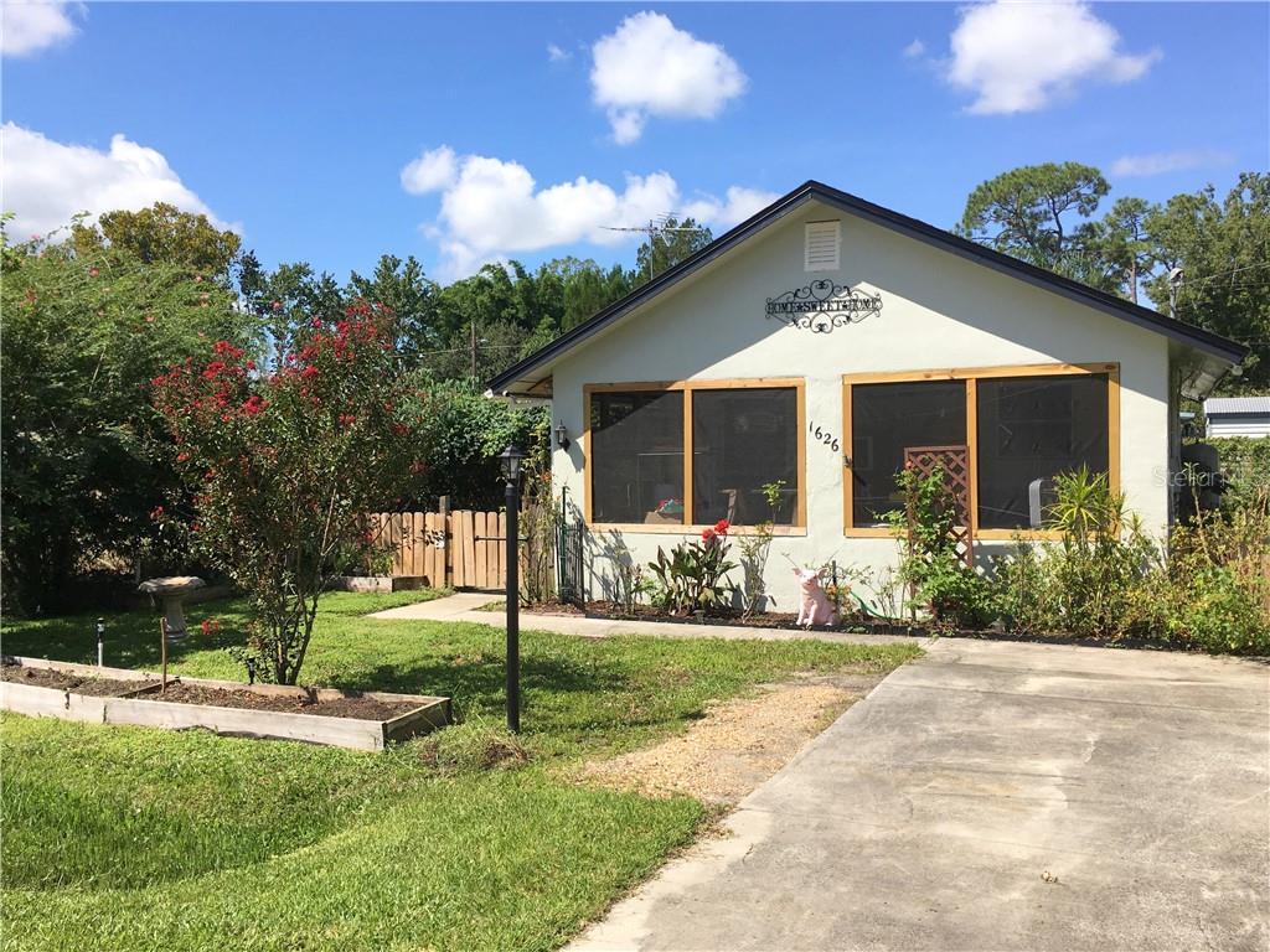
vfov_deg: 48.2
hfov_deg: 61.7
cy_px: 476
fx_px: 1064
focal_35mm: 29
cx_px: 635
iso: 25
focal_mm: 4.15
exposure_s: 1/1399
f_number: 2.2
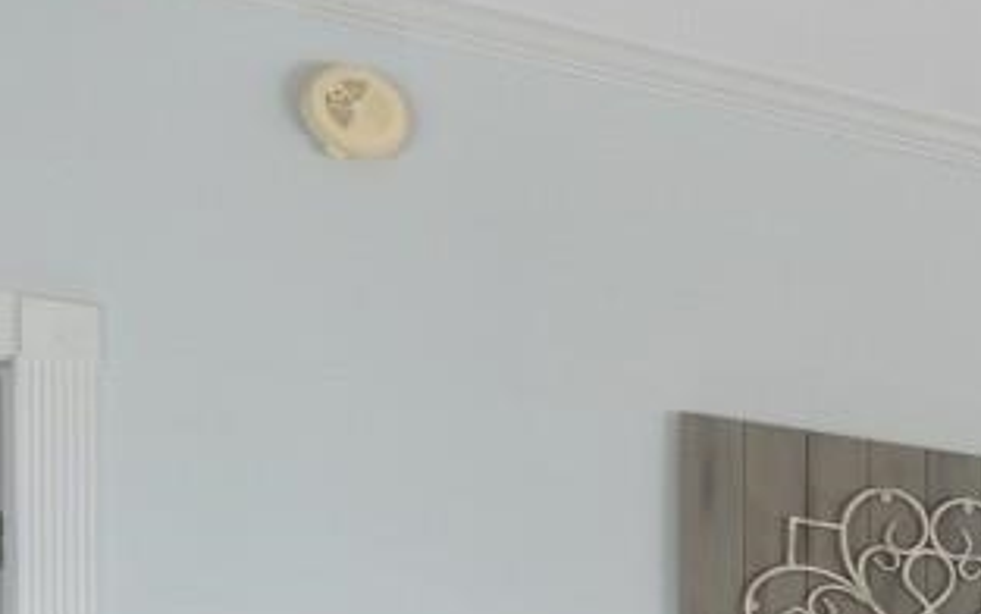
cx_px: 1934
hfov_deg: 18.2
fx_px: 2113
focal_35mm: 79
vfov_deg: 15.4
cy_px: 899
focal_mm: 10
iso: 100
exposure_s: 1/30
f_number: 4.5
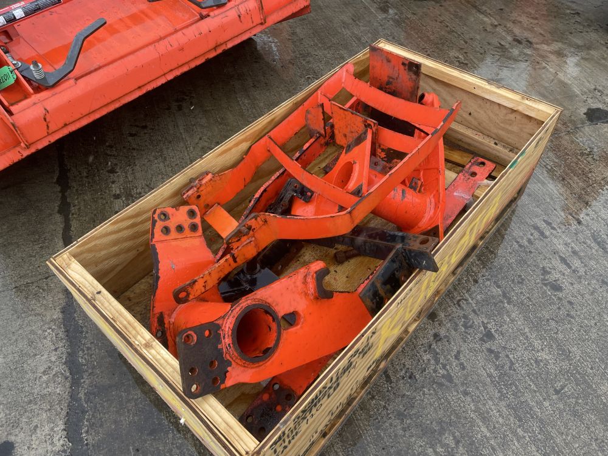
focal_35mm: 26
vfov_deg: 53.1
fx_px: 457
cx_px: 304
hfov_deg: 67.3
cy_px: 228
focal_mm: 4.2
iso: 32
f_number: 1.6
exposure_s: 1/274
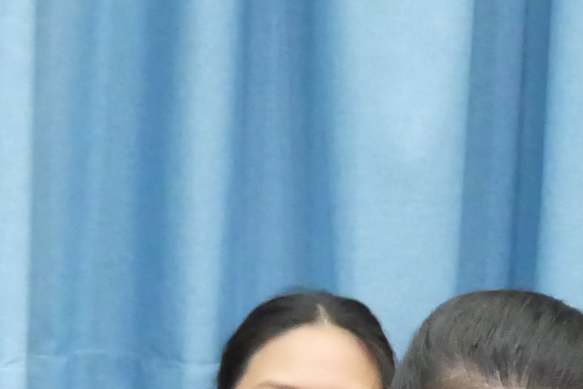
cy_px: 919
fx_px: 5914
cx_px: -833
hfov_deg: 5.4
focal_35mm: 365
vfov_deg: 3.7
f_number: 5.2
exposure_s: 1/30
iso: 3200
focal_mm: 35
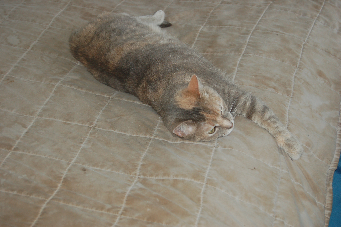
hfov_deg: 29.3
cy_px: 114
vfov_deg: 19.7
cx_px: 170
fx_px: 653
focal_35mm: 69
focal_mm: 46
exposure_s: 1/60
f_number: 5.3
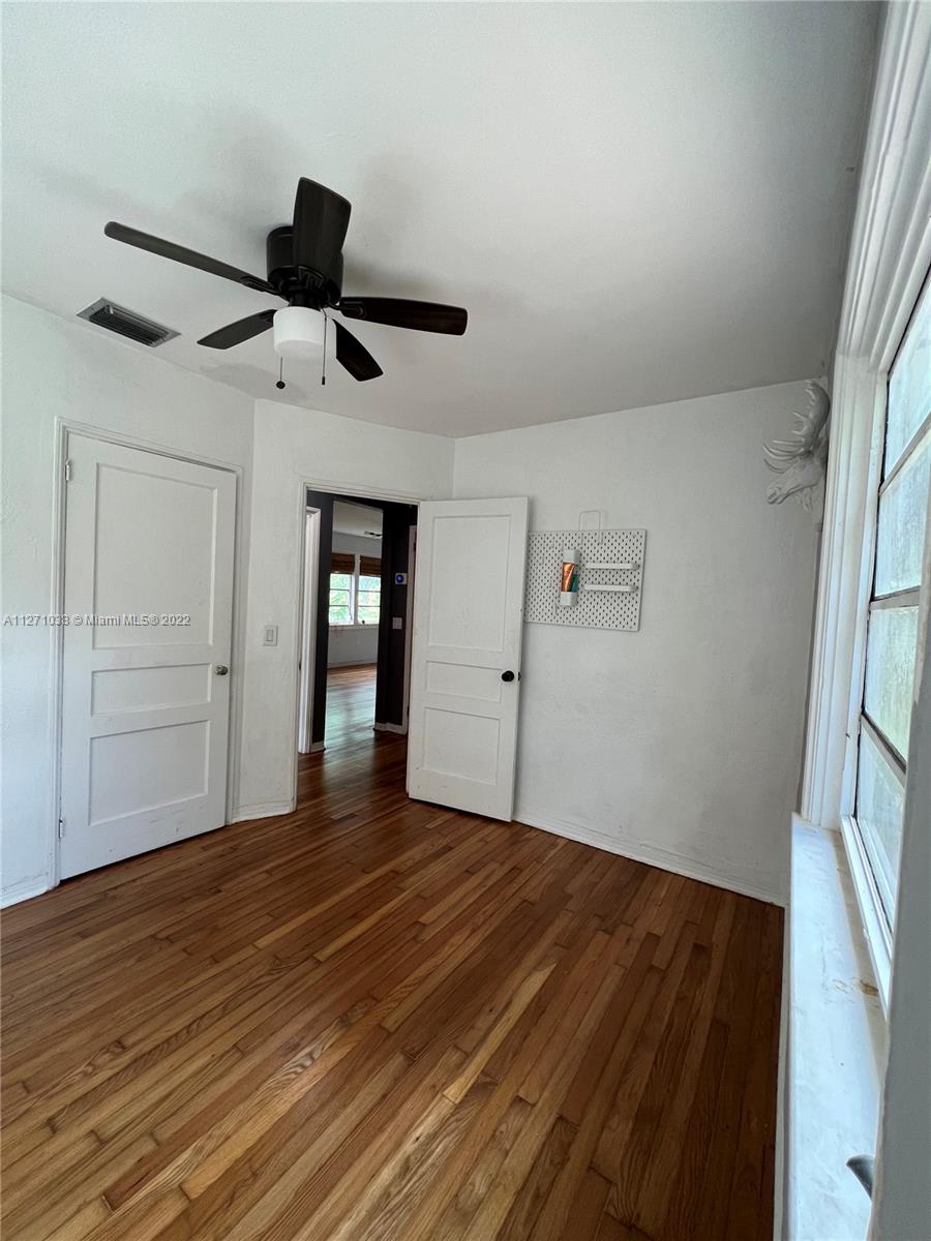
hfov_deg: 89.9
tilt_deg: -3.1
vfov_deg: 106.2
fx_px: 466
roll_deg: -3.6
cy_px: 620
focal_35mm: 13
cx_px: 466
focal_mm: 1.57
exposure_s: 1/99
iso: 100
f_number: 1.8
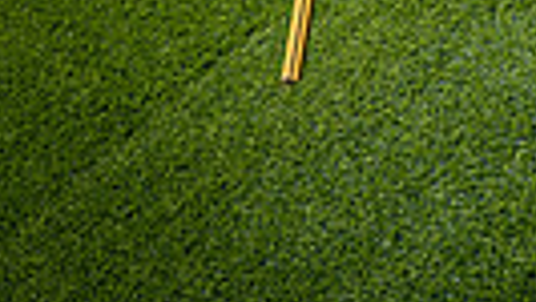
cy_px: -560
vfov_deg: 8.4
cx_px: 520
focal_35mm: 124
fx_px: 1763
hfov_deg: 16.9
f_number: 8
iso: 125
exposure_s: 1/250
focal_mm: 35
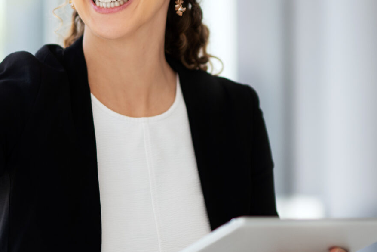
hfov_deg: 14.0
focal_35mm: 146
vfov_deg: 9.4
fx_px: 1529
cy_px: 74
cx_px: 78
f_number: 1.6
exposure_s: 1/640
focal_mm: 50
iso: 200
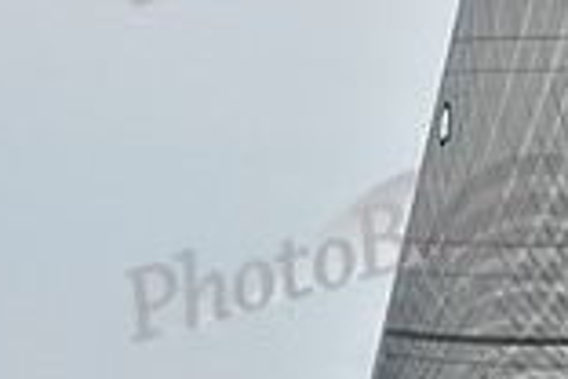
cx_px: 830
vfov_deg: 4.0
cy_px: 384
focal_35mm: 343
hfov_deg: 5.9
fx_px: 5411
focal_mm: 92
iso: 320
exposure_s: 1/1250
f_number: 9
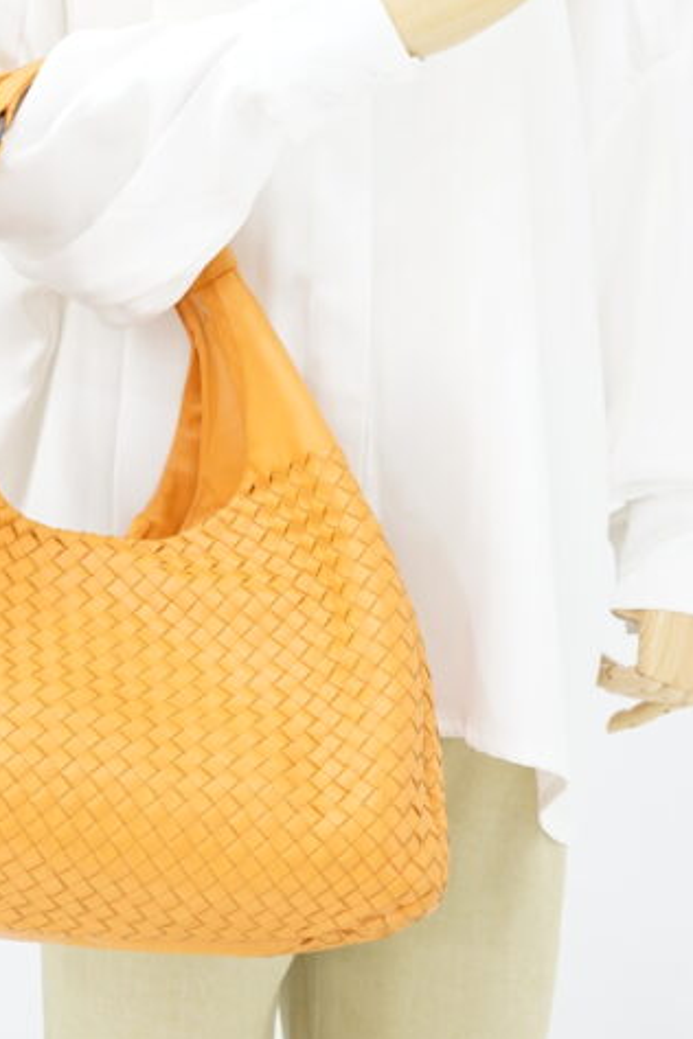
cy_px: 208
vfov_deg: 18.7
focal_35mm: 108
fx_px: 3118
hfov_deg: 12.7
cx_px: 249
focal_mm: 50
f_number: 6.3
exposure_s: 1/5
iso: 640
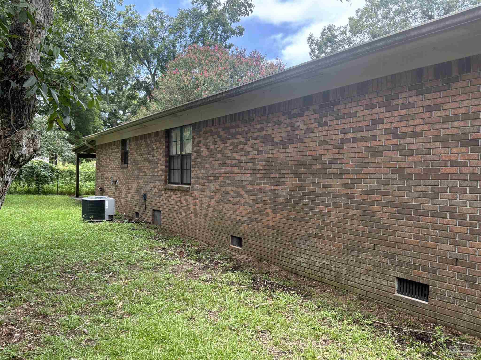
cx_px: 240
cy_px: 180
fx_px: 389
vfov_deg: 49.7
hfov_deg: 63.4
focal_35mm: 28
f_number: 1.8
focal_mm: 3
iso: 40
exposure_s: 1/232
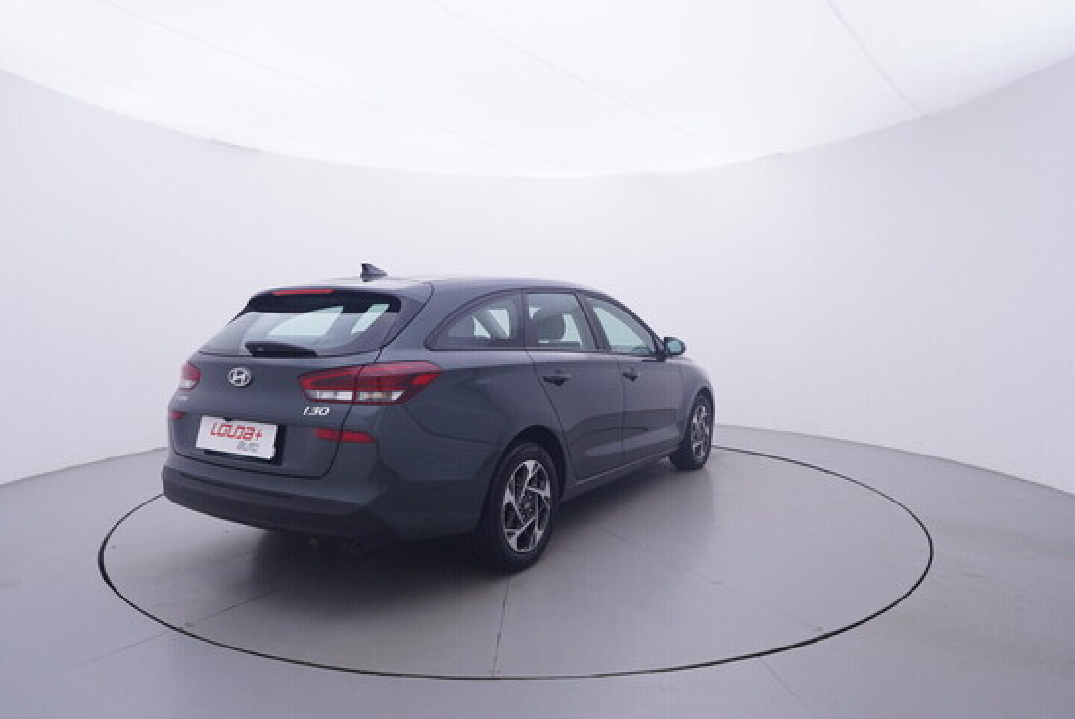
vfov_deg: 56.2
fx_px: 672
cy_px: 360
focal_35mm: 22
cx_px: 538
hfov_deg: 77.3
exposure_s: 1/80
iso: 200
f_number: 5
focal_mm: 15
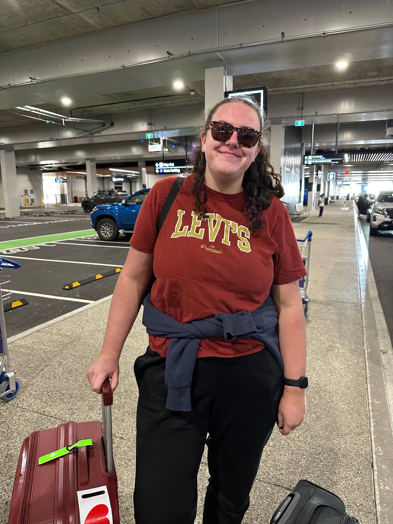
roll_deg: -1.0
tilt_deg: -10.7
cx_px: 196
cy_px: 262
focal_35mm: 24
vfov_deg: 71.6
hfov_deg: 56.8
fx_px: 363
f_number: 1.78
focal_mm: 6.86
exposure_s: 1/50
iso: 250
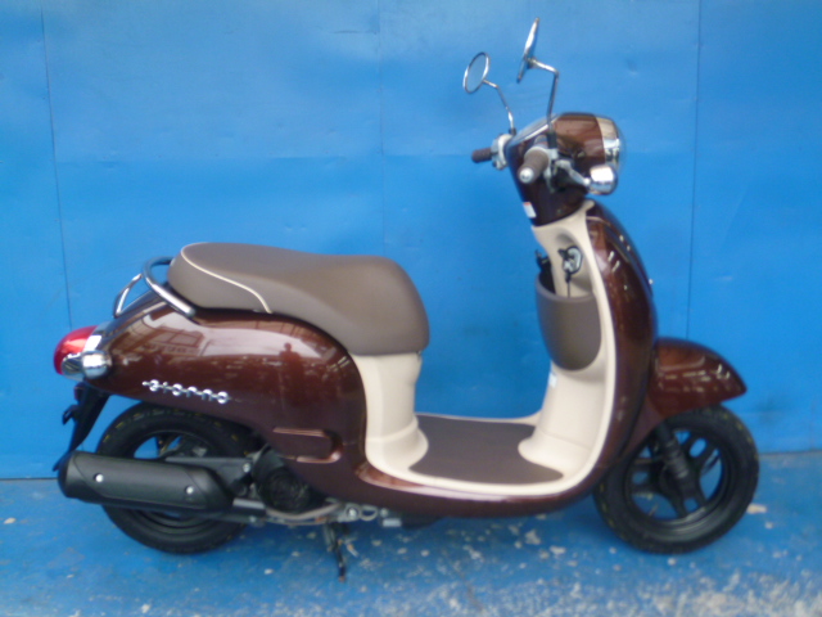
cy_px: 308
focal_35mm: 33
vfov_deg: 42.9
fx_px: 784
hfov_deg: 55.4
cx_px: 411
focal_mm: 5.8
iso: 160
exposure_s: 1/60
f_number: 2.6
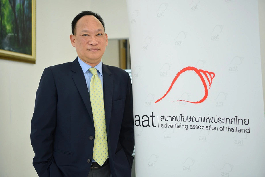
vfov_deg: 24.2
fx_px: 412
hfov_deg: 35.6
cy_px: 88
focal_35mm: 56
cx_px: 132
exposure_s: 1/80
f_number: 3.5
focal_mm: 56
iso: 1000
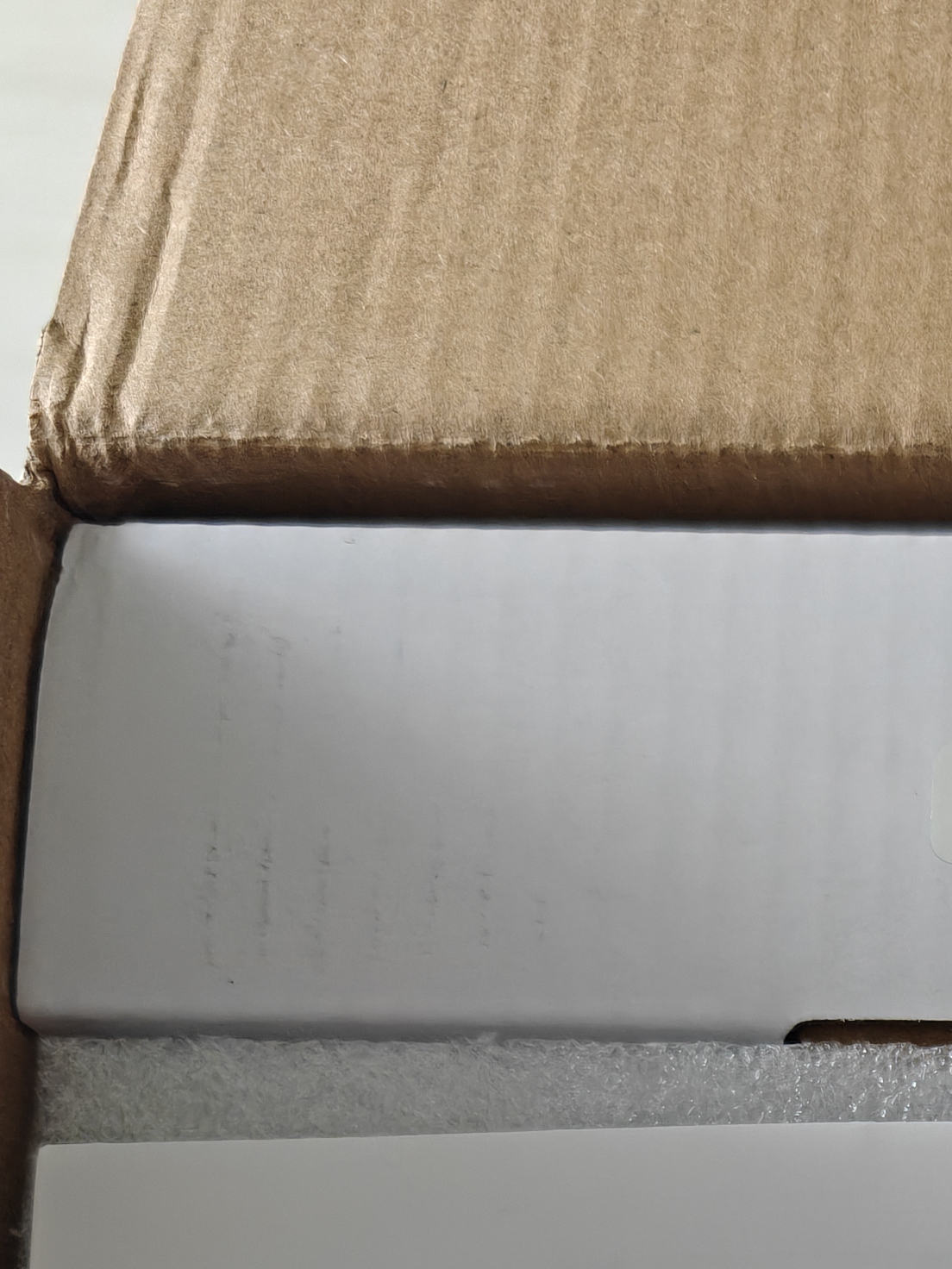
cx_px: 1242
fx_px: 2347
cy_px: 1462
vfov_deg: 27.2
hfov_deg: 20.8
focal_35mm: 64
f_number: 1.6
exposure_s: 1/202
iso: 800
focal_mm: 6.06
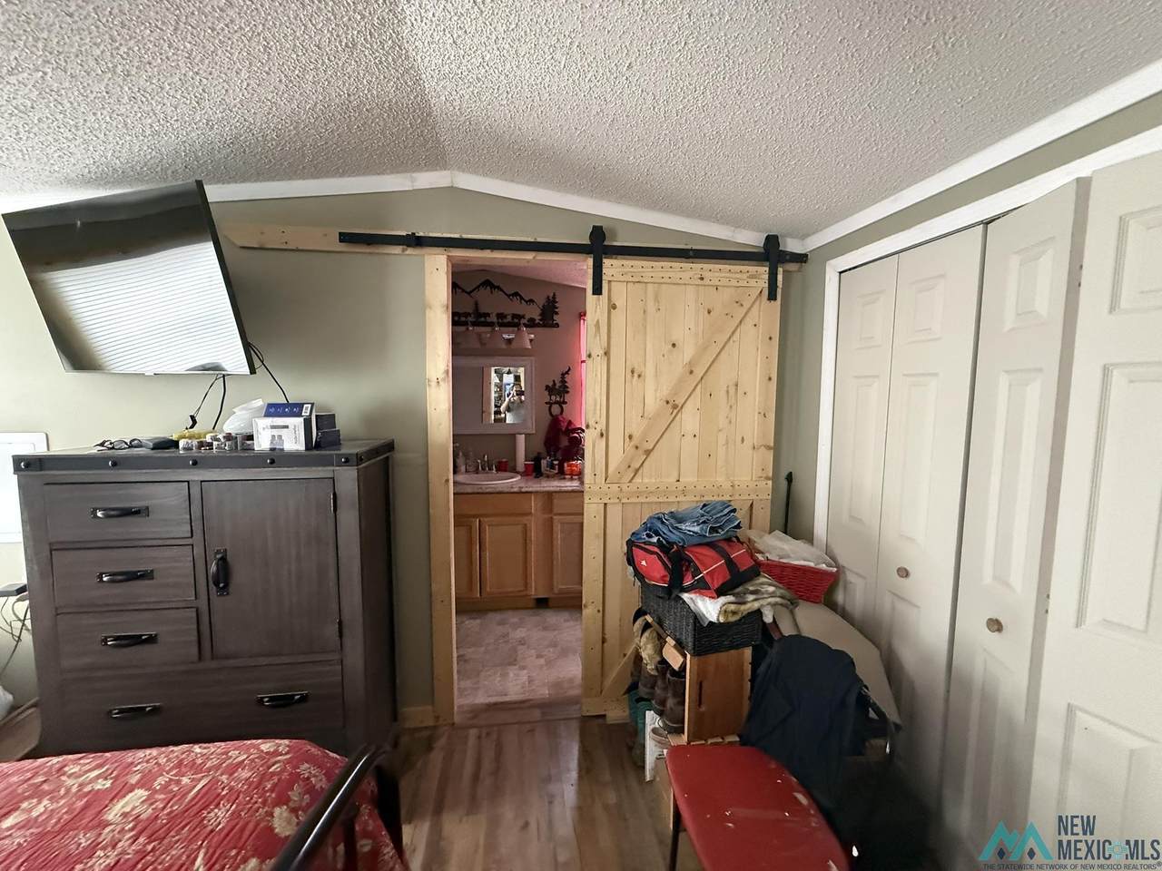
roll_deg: +0.2
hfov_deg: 102.1
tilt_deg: -3.2
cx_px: 581
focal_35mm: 14
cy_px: 436
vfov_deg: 85.7
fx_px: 470
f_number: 2.2
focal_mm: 2.22
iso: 1000
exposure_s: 1/60
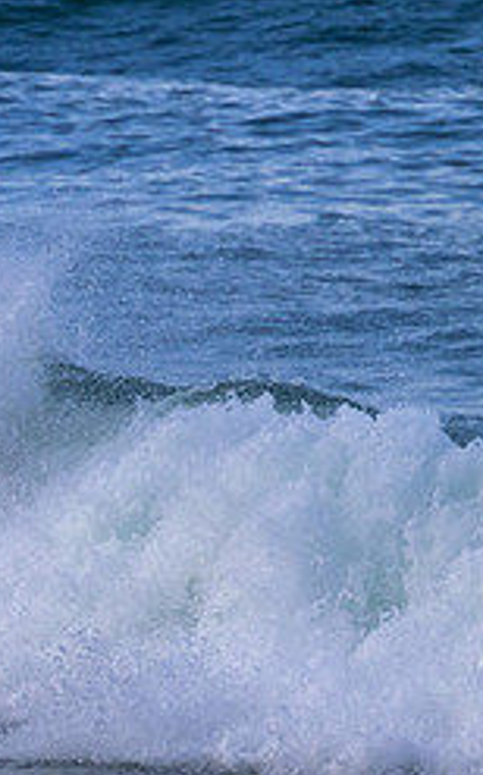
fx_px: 40382
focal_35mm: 1914
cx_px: -411
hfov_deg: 0.7
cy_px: 469
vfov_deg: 1.1
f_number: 11
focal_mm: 800
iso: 2500
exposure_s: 1/2000
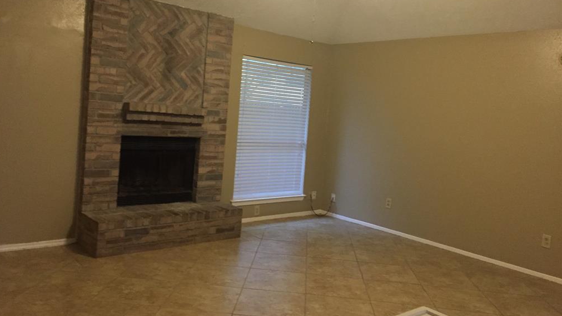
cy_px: 135
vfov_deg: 36.6
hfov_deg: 61.0
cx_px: 278
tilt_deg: -3.1
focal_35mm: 32
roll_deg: -2.8
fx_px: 477
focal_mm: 4.15
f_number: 2.2
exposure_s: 1/15
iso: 250
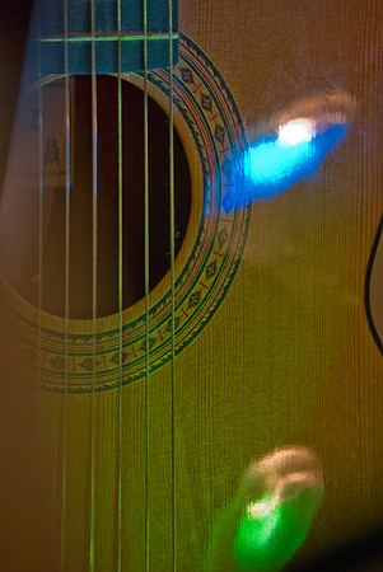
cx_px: 192
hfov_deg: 7.3
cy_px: 286
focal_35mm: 188
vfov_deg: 11.0
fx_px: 2985
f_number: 4.5
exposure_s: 1/8
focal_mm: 125
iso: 400
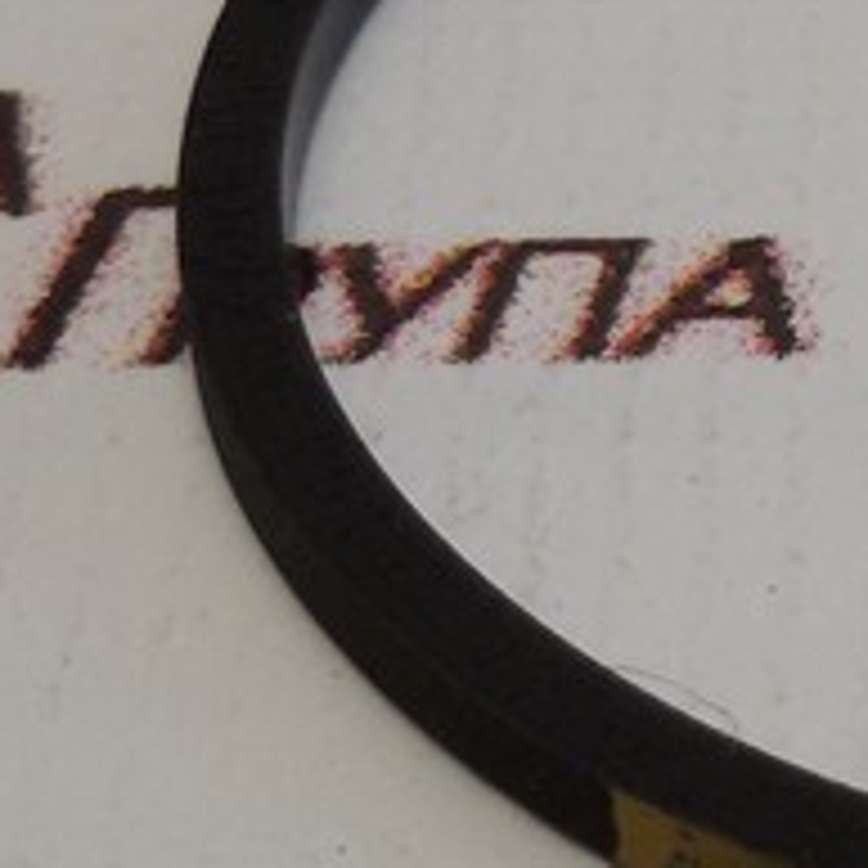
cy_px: 288
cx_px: 1160
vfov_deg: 12.3
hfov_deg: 11.9
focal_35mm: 142
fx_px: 4028
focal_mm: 2.93
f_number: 2.4
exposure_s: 1/100
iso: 40
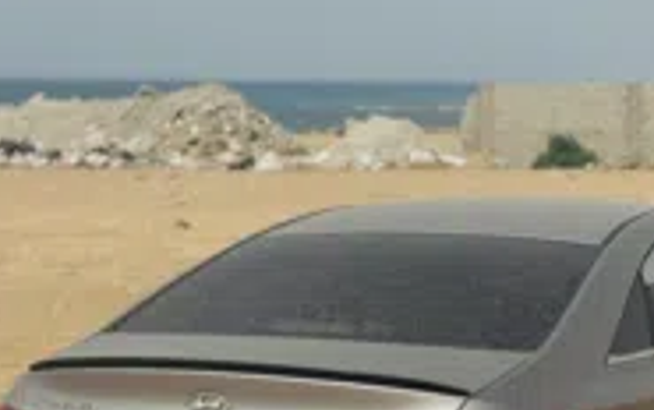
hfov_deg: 18.8
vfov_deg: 11.9
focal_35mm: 110
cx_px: 460
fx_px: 1962
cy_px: 177
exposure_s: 1/9009
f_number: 1.78
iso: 64
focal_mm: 6.76
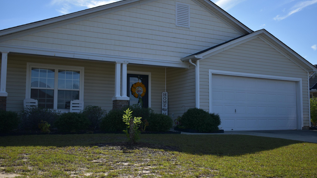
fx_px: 332
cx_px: 159
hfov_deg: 51.0
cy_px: 91
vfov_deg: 30.0
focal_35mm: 40
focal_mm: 25
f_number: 4
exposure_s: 1/800
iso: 100
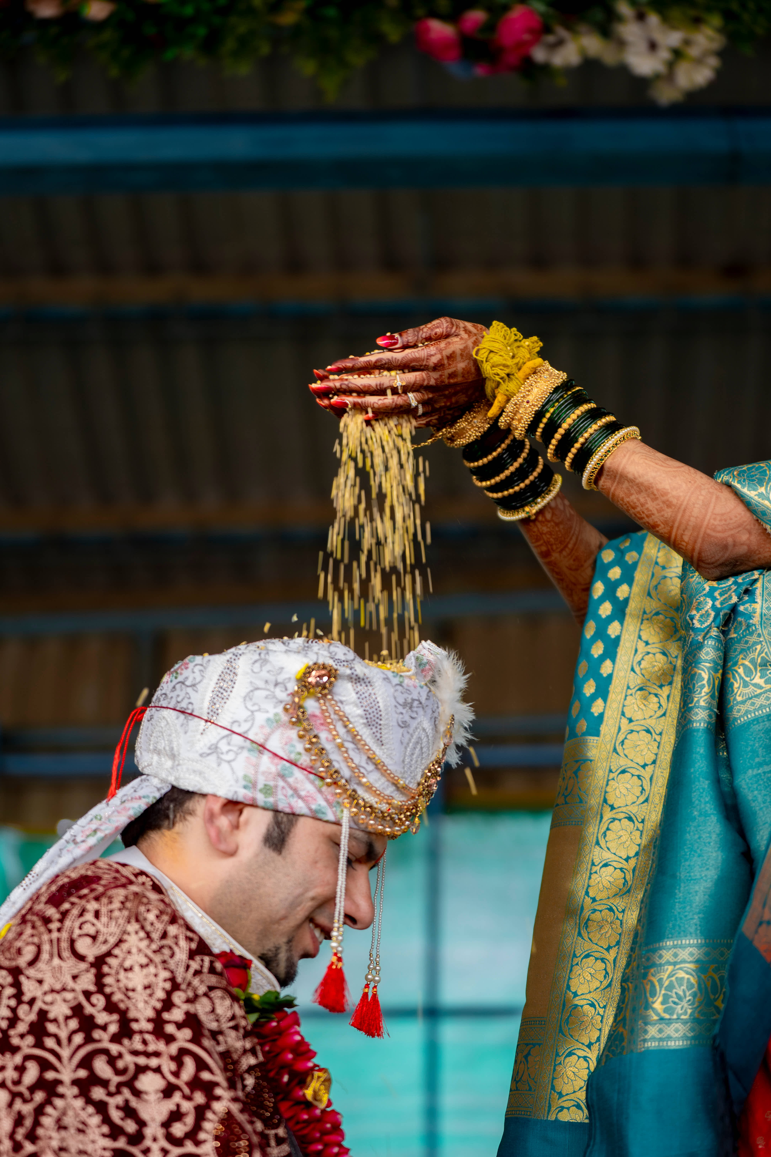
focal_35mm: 70
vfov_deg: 28.8
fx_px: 2249
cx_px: 386
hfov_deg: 19.5
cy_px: 578
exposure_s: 1/80
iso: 100
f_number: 2.8
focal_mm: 70
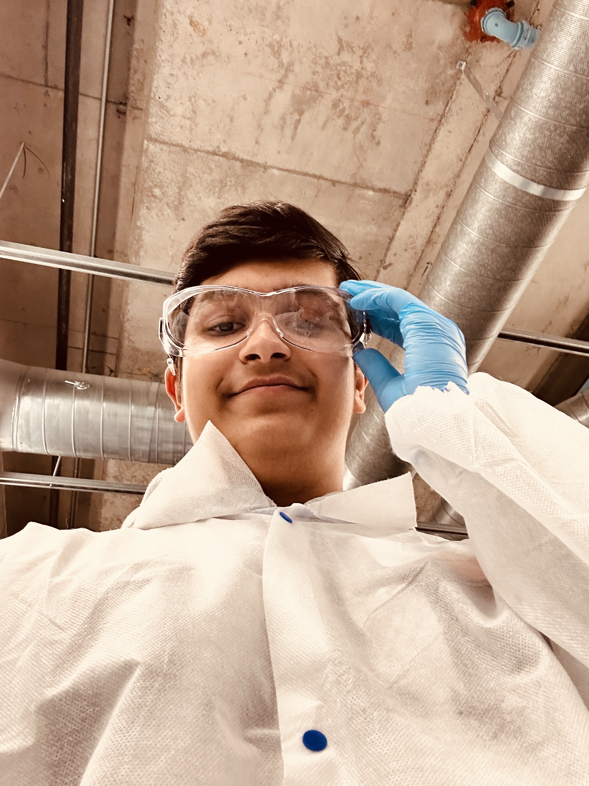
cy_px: 393
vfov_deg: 60.0
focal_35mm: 30
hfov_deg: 46.8
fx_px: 681
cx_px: 294
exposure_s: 1/53
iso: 160
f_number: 1.9
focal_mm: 2.69
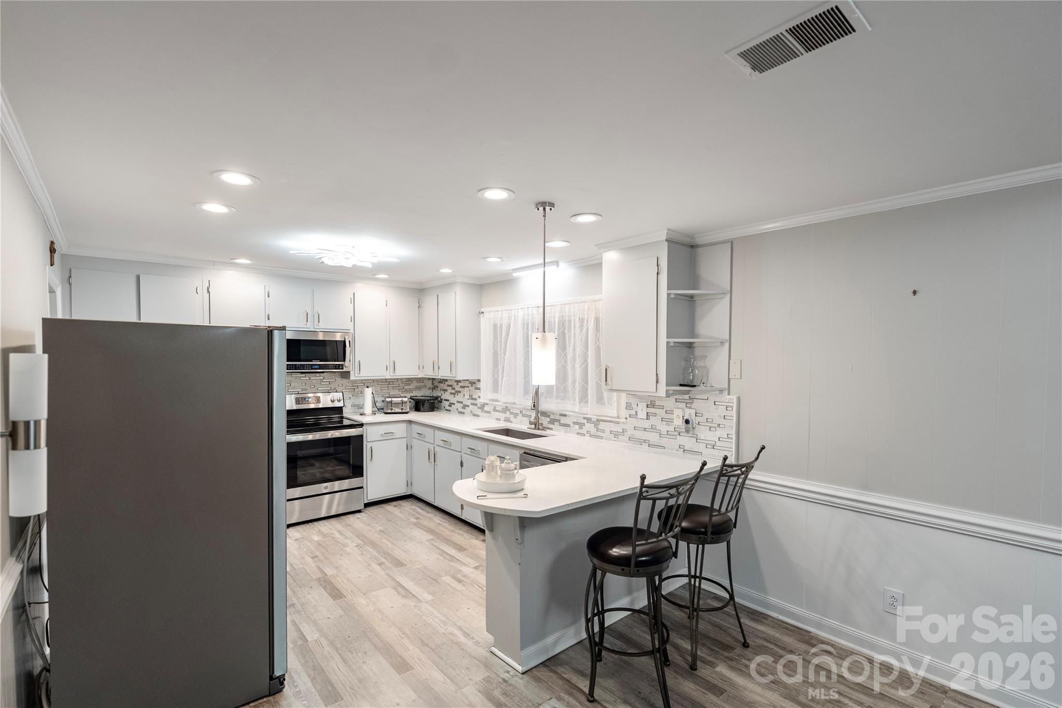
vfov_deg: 73.7
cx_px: 531
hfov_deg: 96.7
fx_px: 472
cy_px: 354
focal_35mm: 16
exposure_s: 1/125
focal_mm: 16
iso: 1250
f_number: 3.2
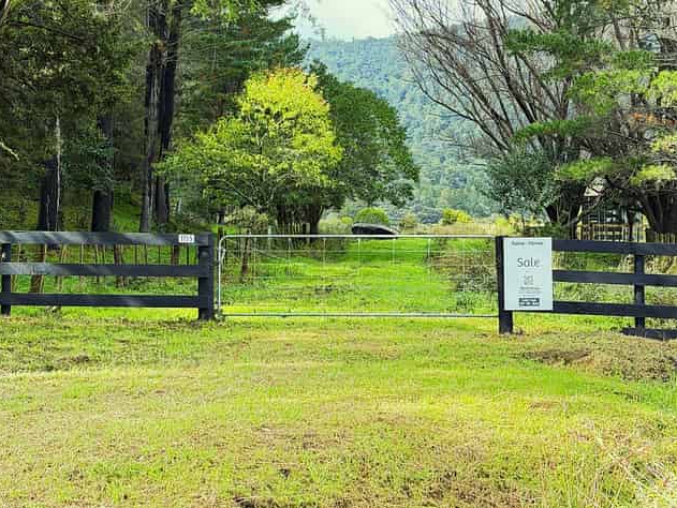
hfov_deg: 38.2
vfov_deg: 29.1
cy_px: 247
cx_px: 329
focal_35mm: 50
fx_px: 978
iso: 80
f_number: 1.78
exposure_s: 1/184
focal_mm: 6.76
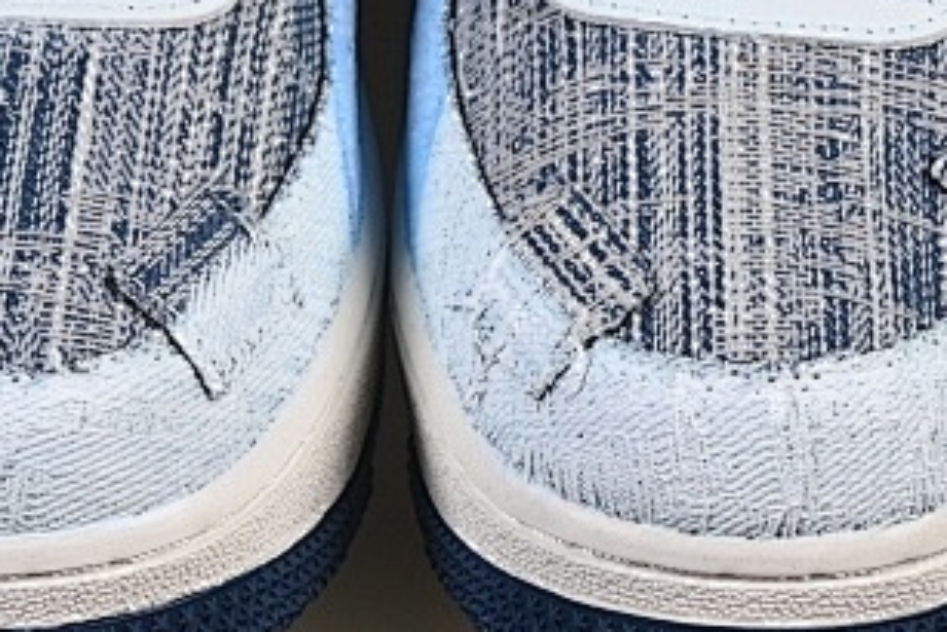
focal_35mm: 264
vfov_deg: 5.2
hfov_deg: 7.8
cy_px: 22
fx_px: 6948
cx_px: 395
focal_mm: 50
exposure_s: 1/60
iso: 160
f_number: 8
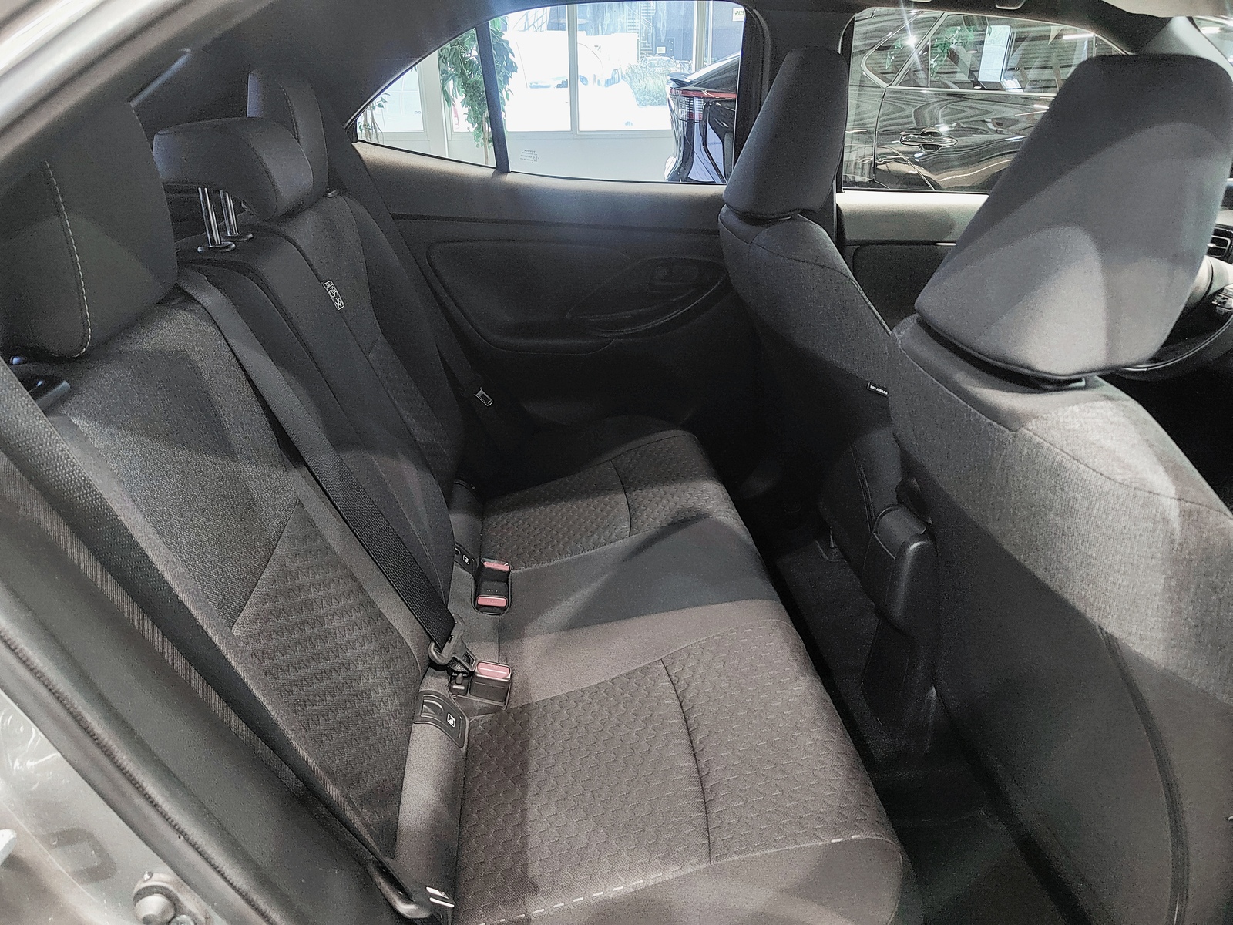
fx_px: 819
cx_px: 616
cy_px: 462
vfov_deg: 58.9
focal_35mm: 23
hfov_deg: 73.9
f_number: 1.9
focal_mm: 5.52
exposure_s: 1/100
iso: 938
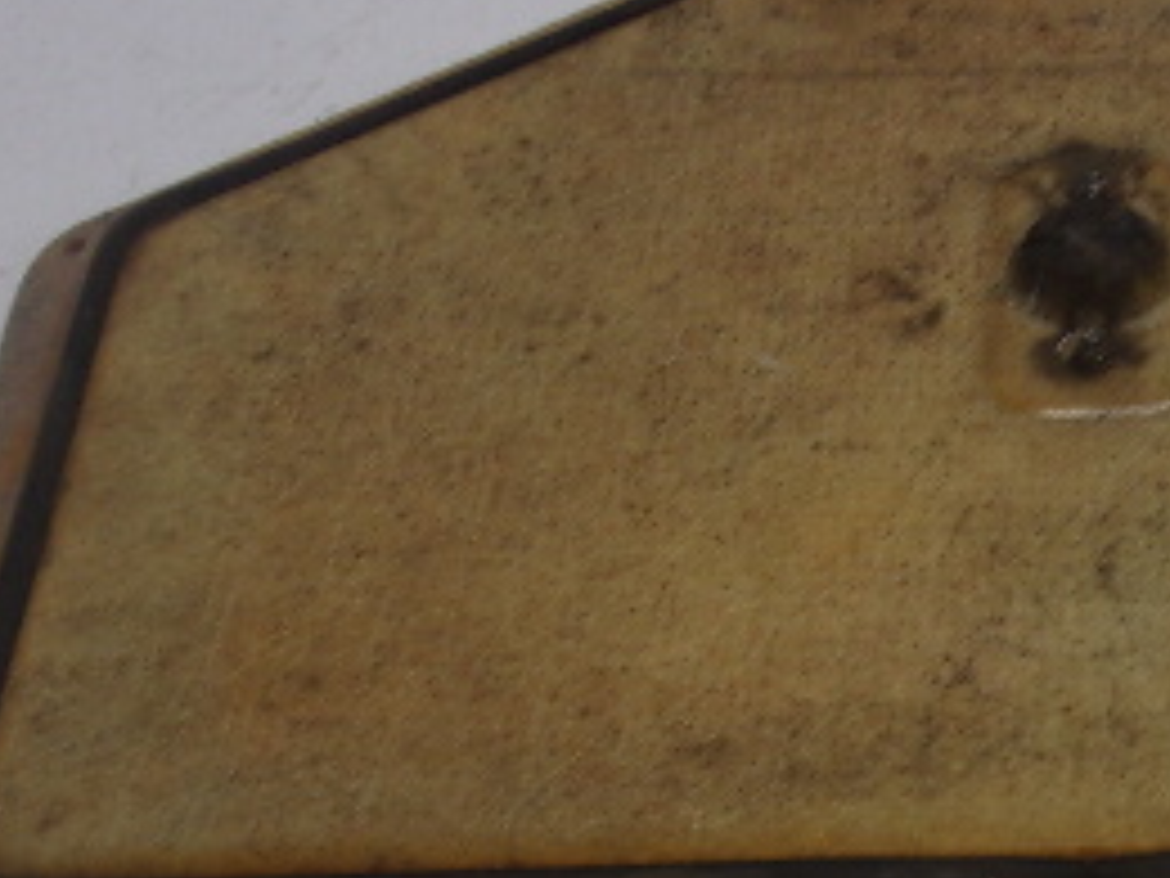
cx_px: 1120
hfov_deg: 26.9
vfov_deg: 21.1
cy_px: 653
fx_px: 2332
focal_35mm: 69
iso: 83
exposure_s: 1/34
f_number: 3.9
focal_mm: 5.1
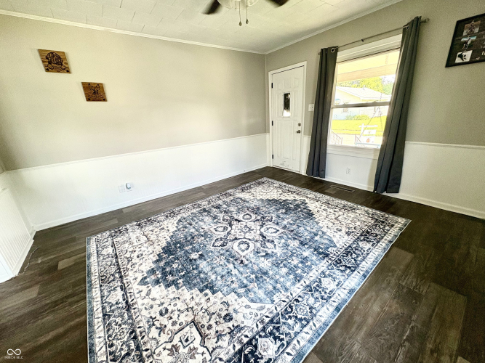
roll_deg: +4.0
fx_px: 196
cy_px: 182
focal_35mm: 14
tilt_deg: -20.7
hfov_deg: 102.1
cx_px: 242
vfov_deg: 85.7
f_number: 2.2
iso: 200
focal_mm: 2.22
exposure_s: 1/99
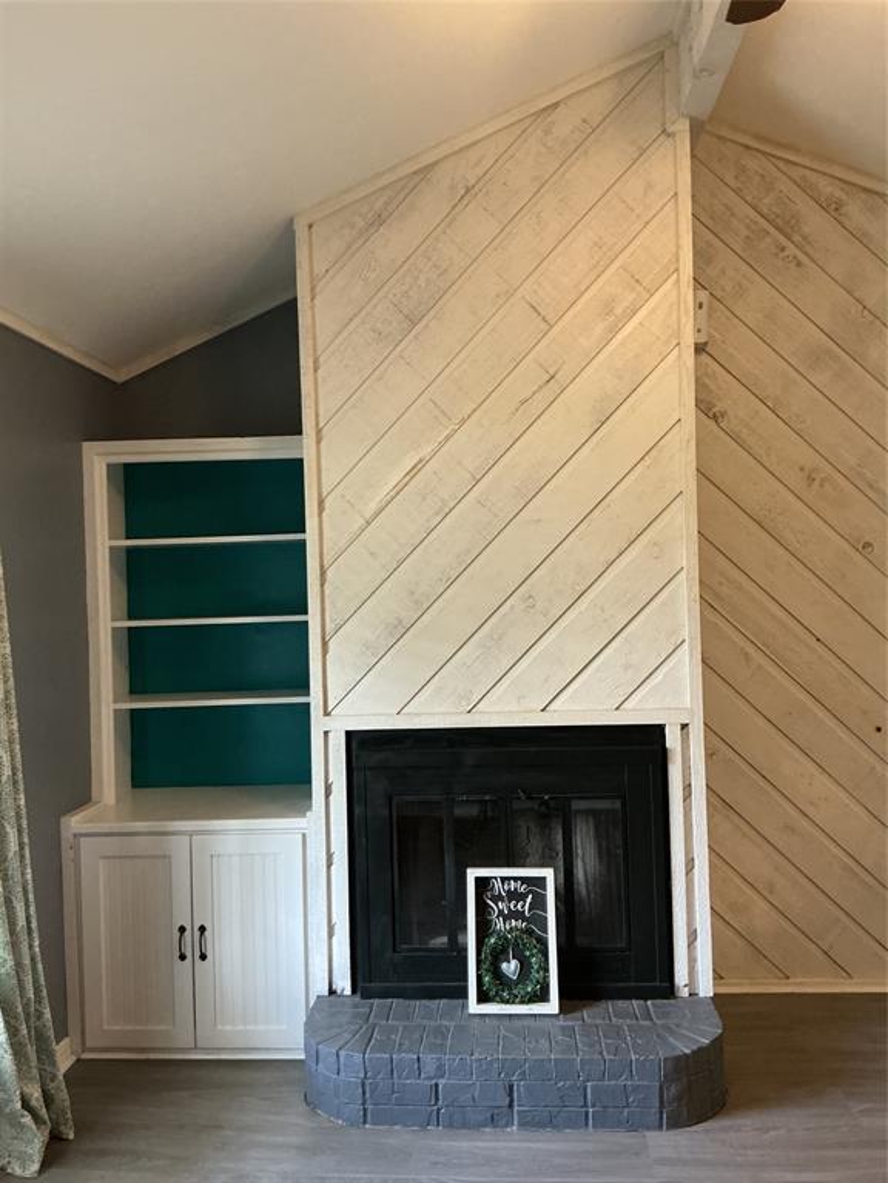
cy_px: 592
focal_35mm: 29
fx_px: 992
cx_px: 444
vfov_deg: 61.7
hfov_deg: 48.2
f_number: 1.8
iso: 200
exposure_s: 1/40
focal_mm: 3
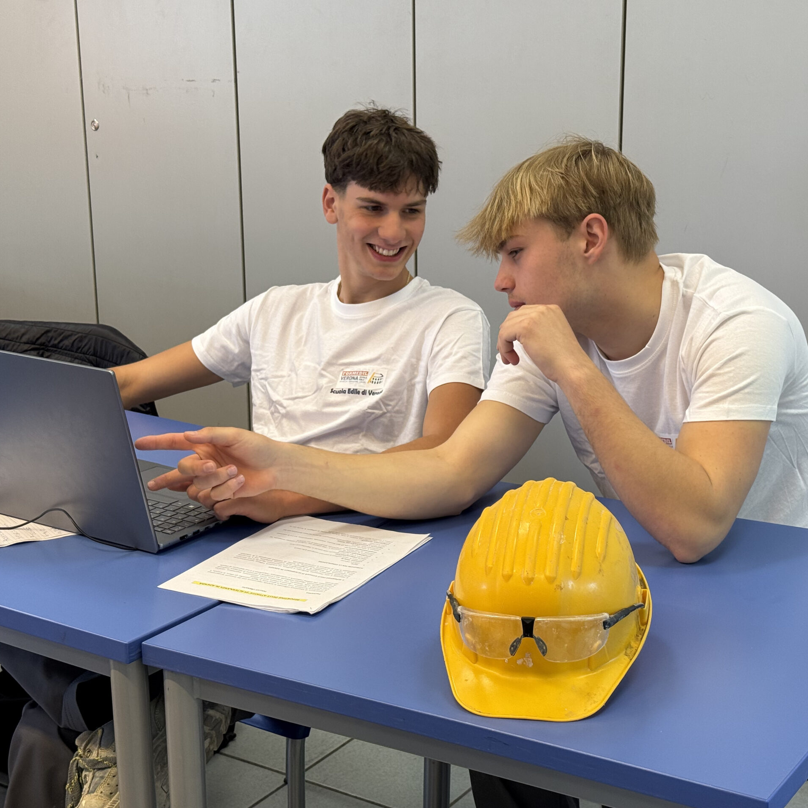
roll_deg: -0.2
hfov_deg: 30.0
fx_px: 1505
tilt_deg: -14.4
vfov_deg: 30.0
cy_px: 405
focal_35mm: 57
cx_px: 441
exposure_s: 1/100
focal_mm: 6.76
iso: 80
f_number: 1.78
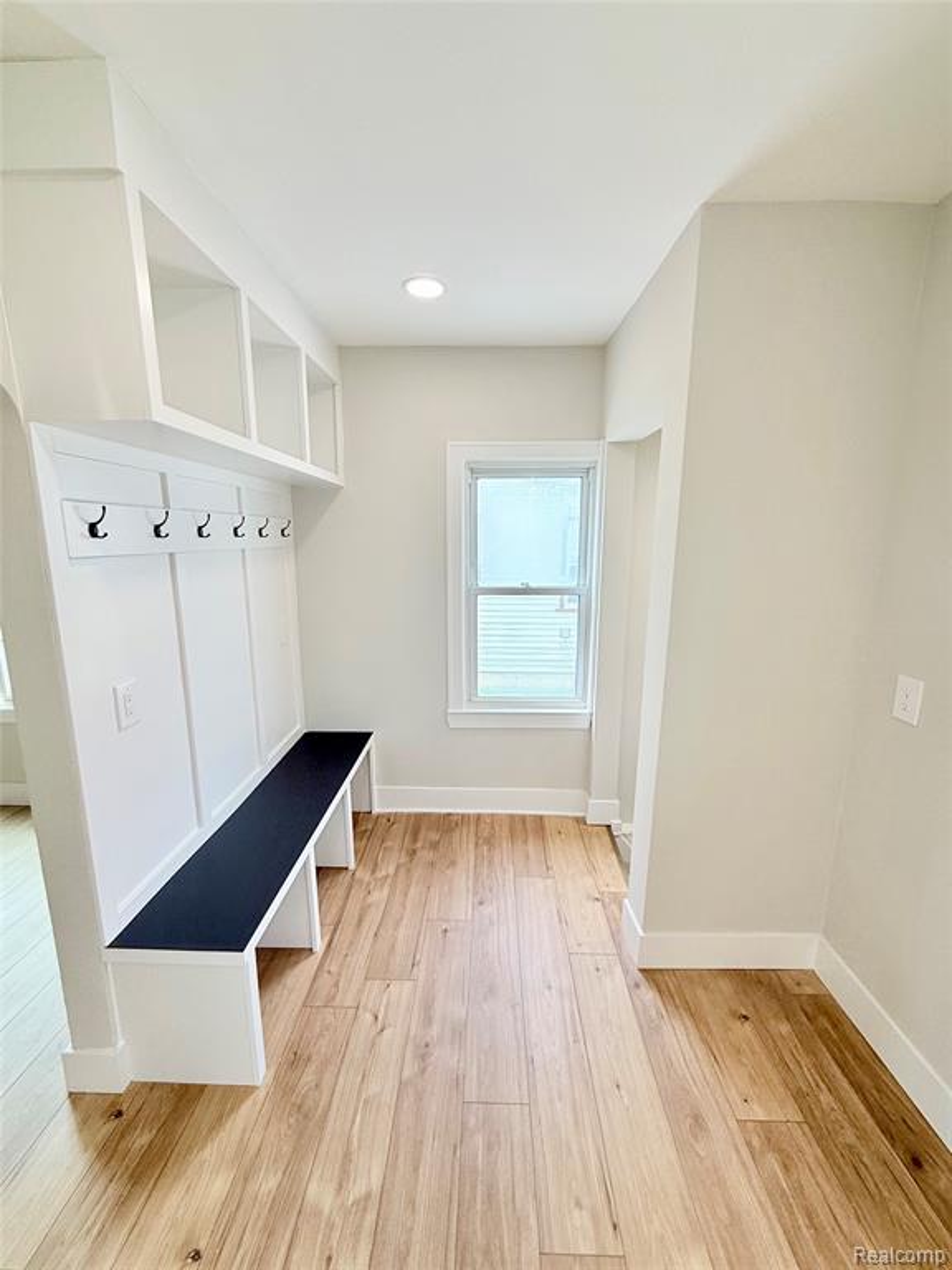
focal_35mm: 14
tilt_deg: -9.6
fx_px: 513
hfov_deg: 85.7
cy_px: 635
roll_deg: -0.7
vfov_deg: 102.1
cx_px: 476
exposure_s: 1/226
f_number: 2.2
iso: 64
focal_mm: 2.22
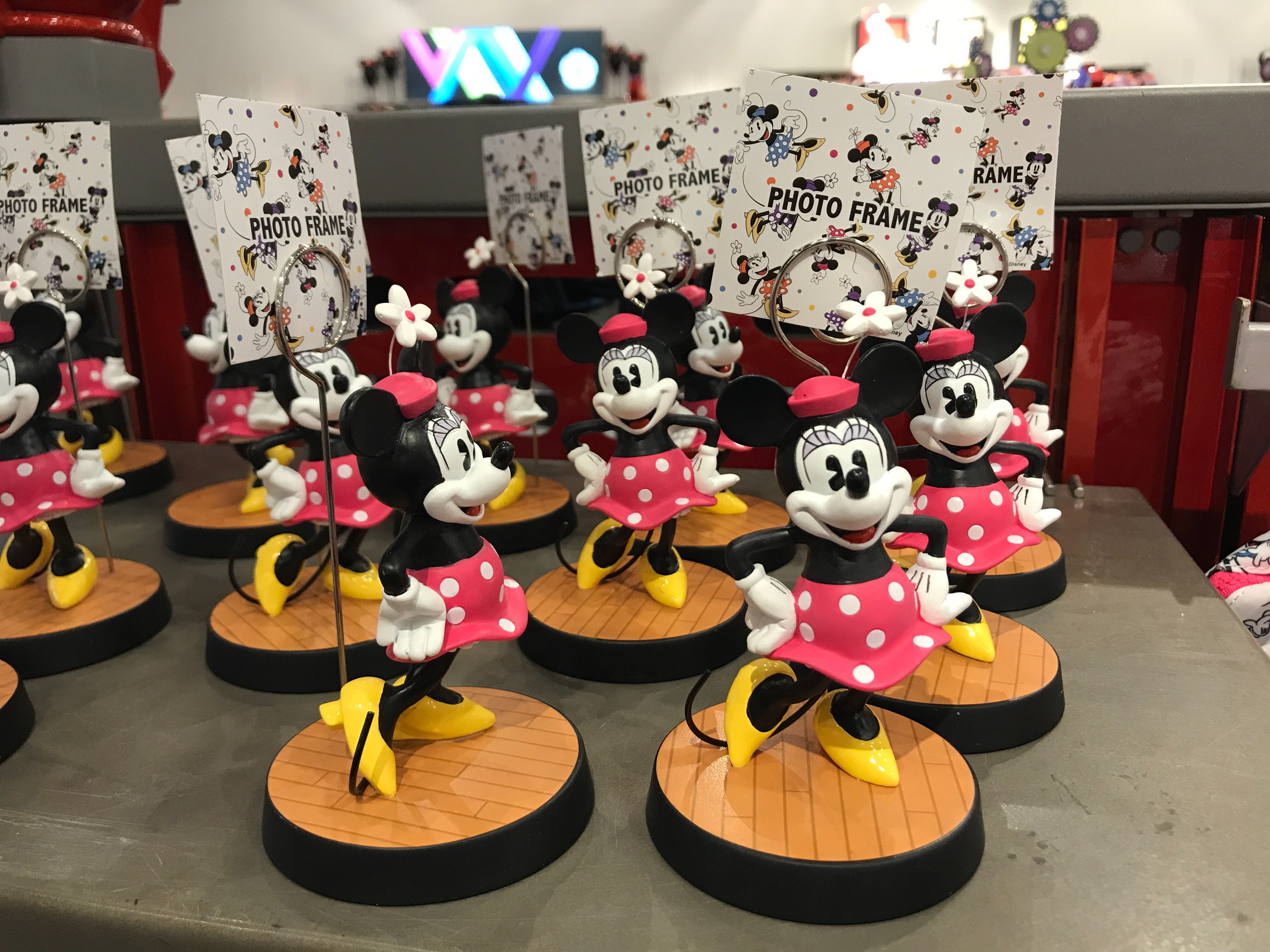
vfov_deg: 49.7
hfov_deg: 63.4
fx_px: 1027
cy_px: 476
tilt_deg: -15.2
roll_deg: +0.6
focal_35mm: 28
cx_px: 635
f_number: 1.8
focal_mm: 3.99
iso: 40
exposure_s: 1/17
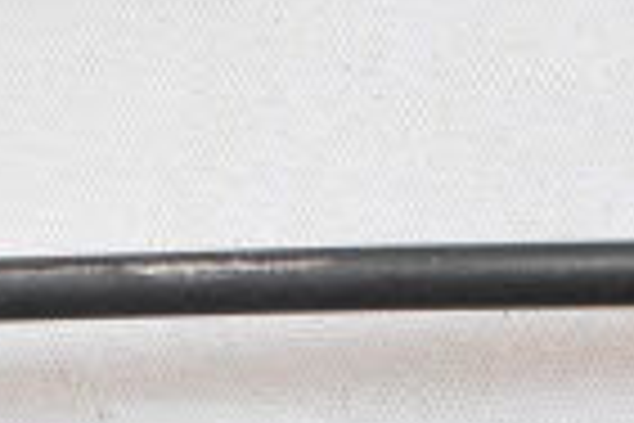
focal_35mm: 143
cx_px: 508
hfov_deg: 14.3
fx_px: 2518
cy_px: 758
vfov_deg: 9.2
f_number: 11
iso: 6400
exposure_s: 1/500
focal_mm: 22
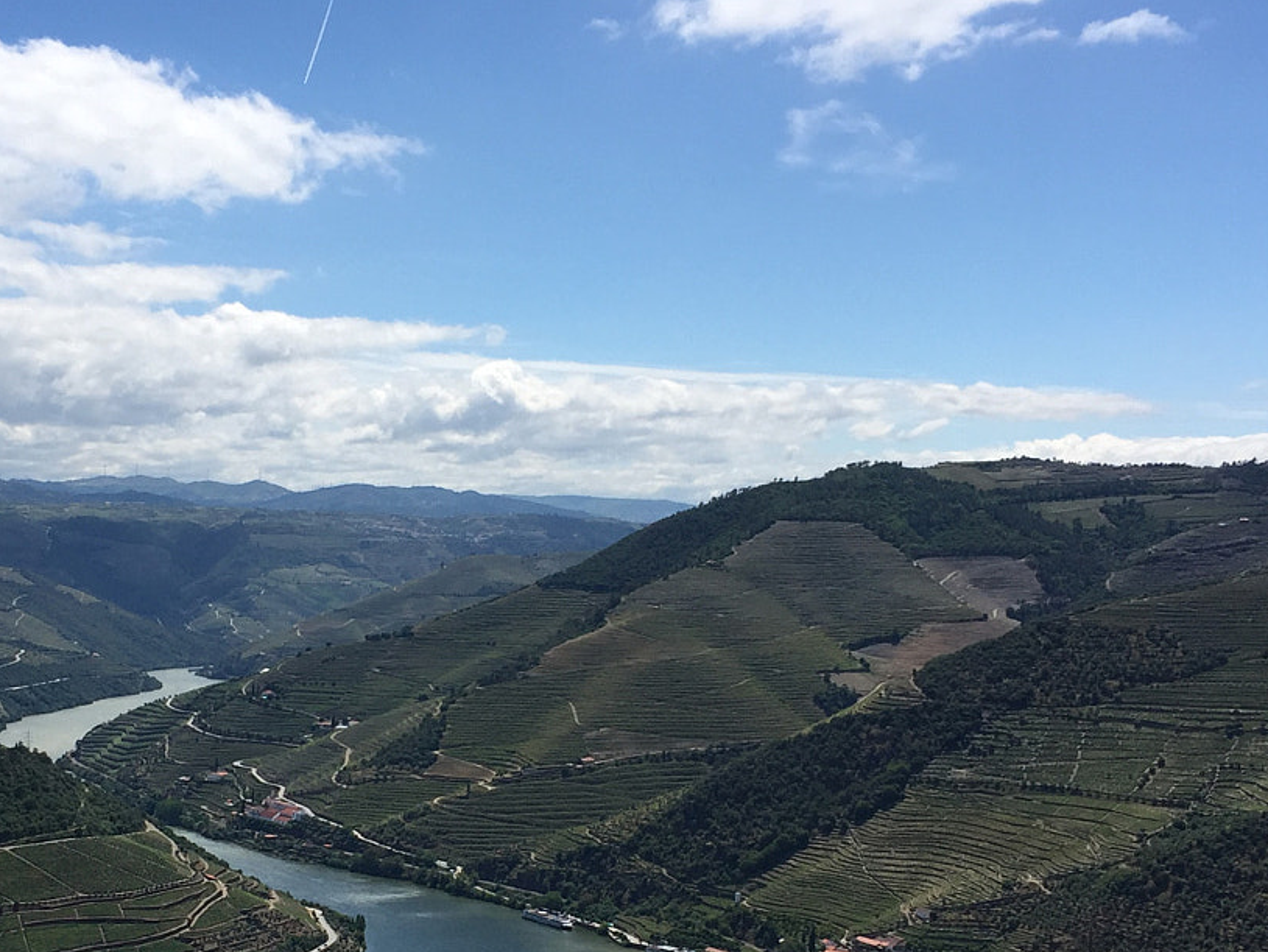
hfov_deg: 33.4
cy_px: 759
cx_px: 382
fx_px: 2089
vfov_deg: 25.2
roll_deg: -0.5
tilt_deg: -5.7
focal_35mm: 57
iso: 32
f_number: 2.2
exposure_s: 1/2825
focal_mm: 4.15
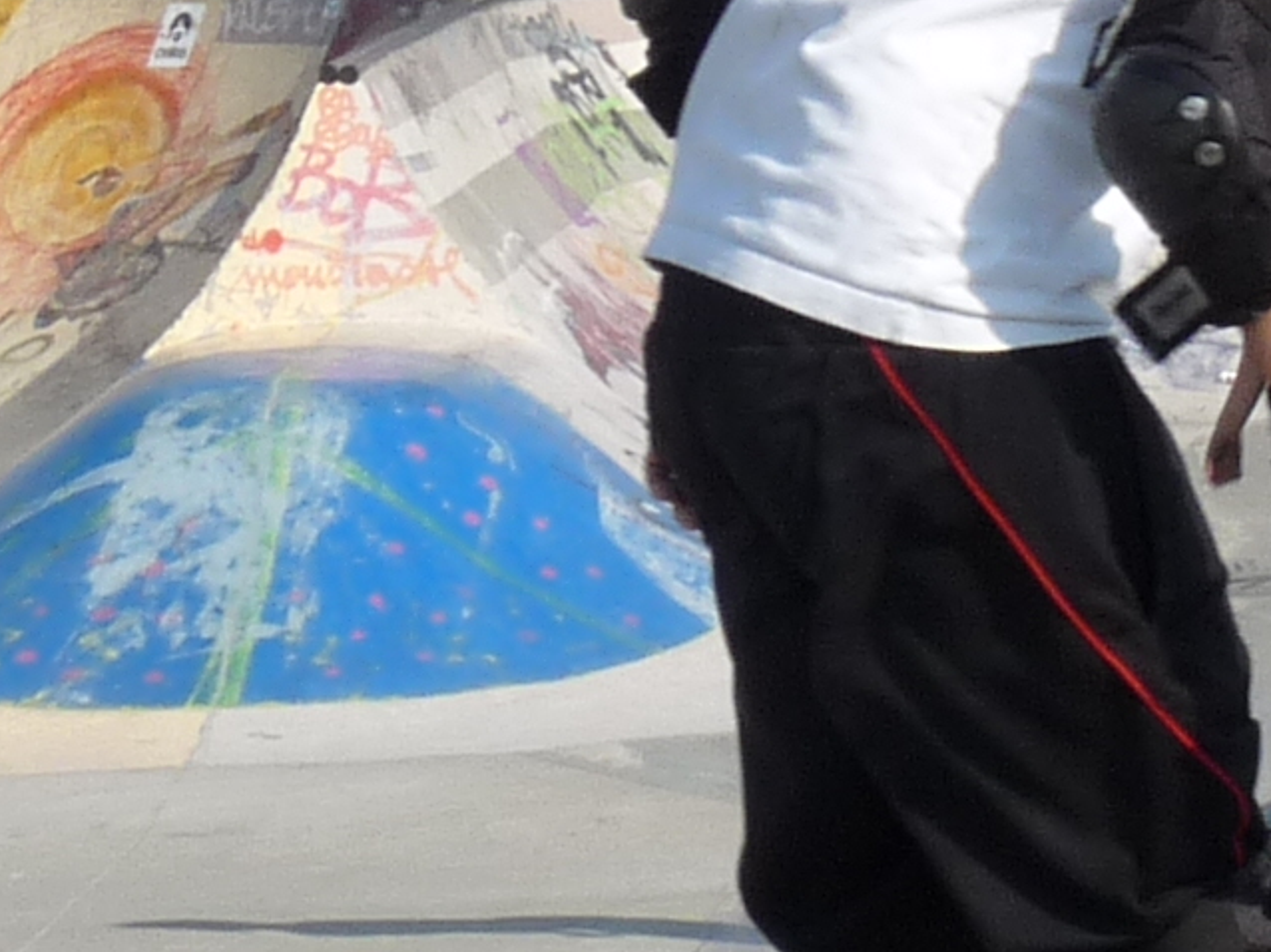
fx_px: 10020
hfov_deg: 7.1
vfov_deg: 5.4
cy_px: -173
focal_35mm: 273
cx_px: 1889
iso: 100
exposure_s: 1/400
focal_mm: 8.5
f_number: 5.6
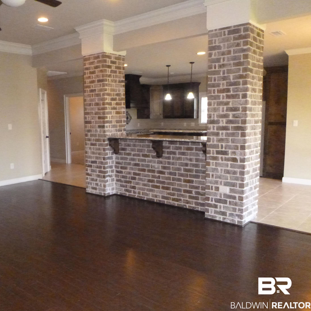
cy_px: 161
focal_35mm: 31
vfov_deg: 52.5
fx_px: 315
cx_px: 111
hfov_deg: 51.8
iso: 1600
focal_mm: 4.5
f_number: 3.9
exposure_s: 1/60
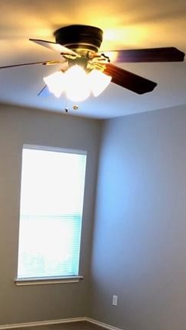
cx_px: 11
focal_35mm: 55
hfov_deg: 21.3
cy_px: 294
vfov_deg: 35.7
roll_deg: -2.5
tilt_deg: -8.9
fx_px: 482
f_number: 1.8
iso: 80
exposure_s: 1/15
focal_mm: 3.99
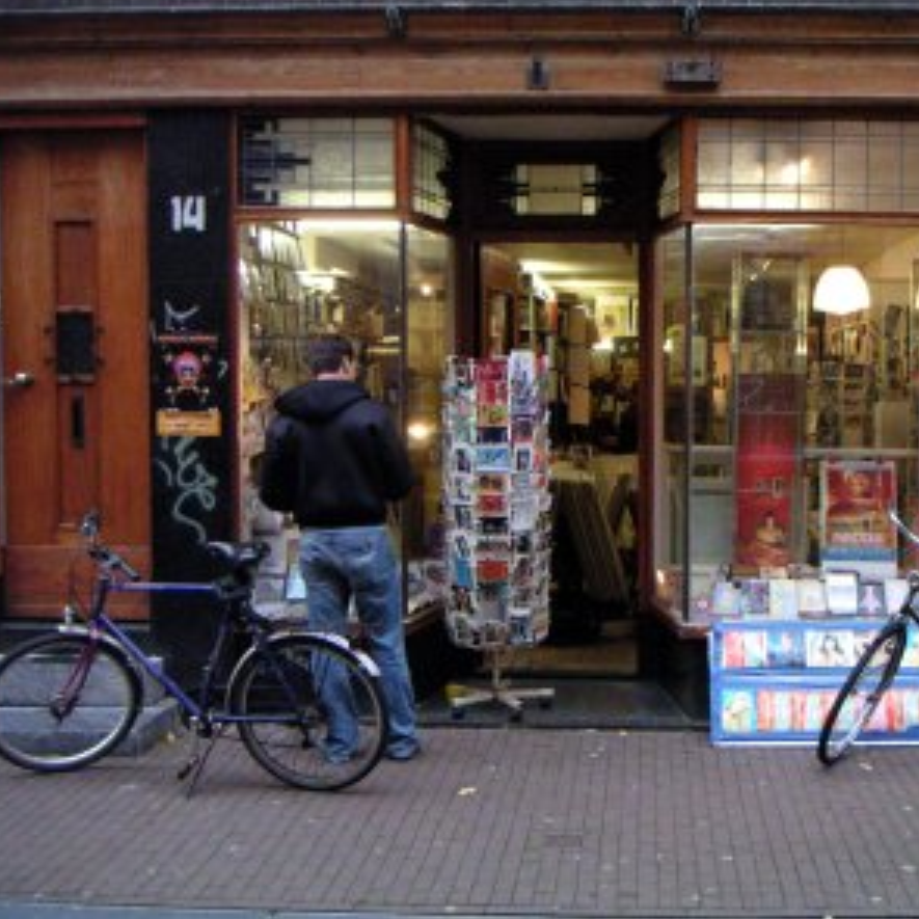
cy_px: 455
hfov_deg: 35.1
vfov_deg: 35.4
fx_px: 1442
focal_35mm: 48
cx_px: 583
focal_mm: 6.2
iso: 400
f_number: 2.8
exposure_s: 1/90
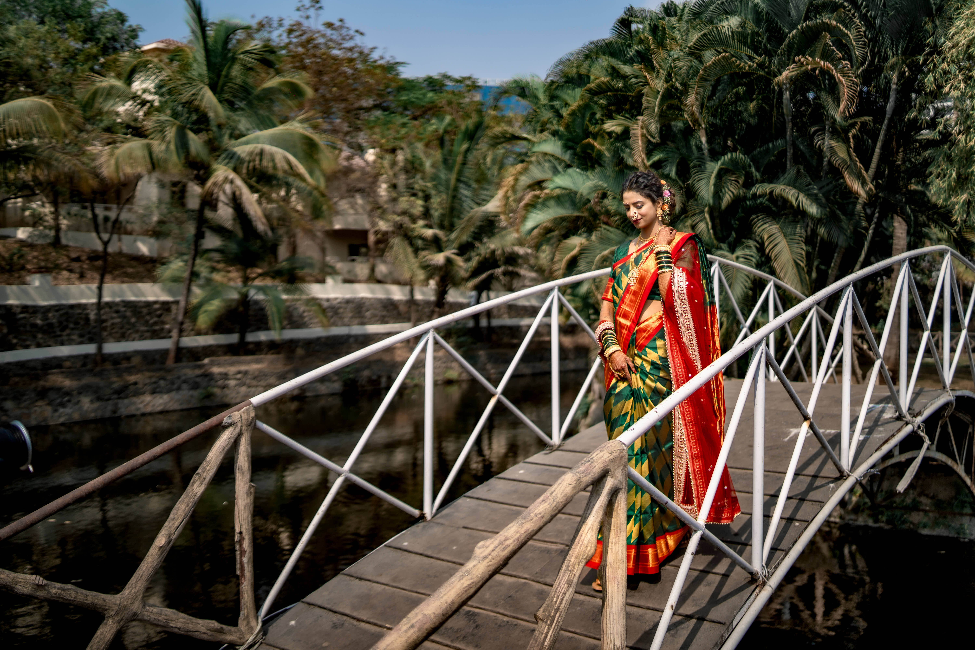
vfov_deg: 37.9
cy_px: 325
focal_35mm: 35
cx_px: 488
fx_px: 948
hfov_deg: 54.4
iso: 100
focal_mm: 35
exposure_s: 1/8000
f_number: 1.4
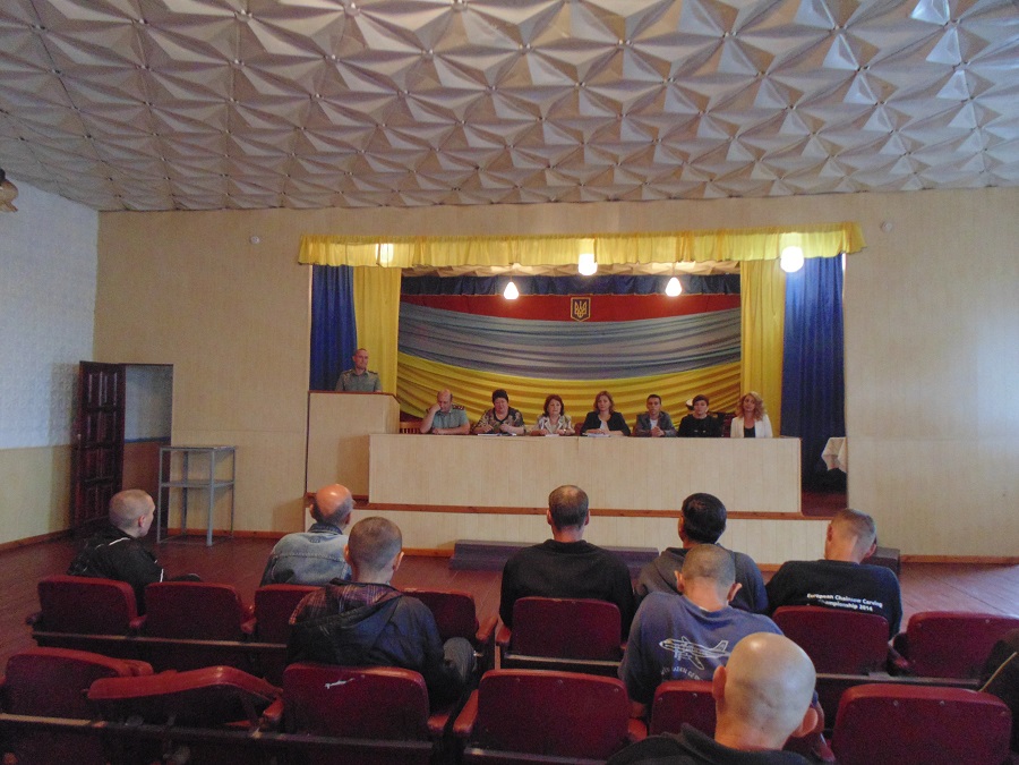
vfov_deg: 61.1
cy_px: 382
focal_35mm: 22
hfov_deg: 76.4
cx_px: 510
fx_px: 648
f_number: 3.1
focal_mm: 4
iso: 400
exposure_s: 1/10
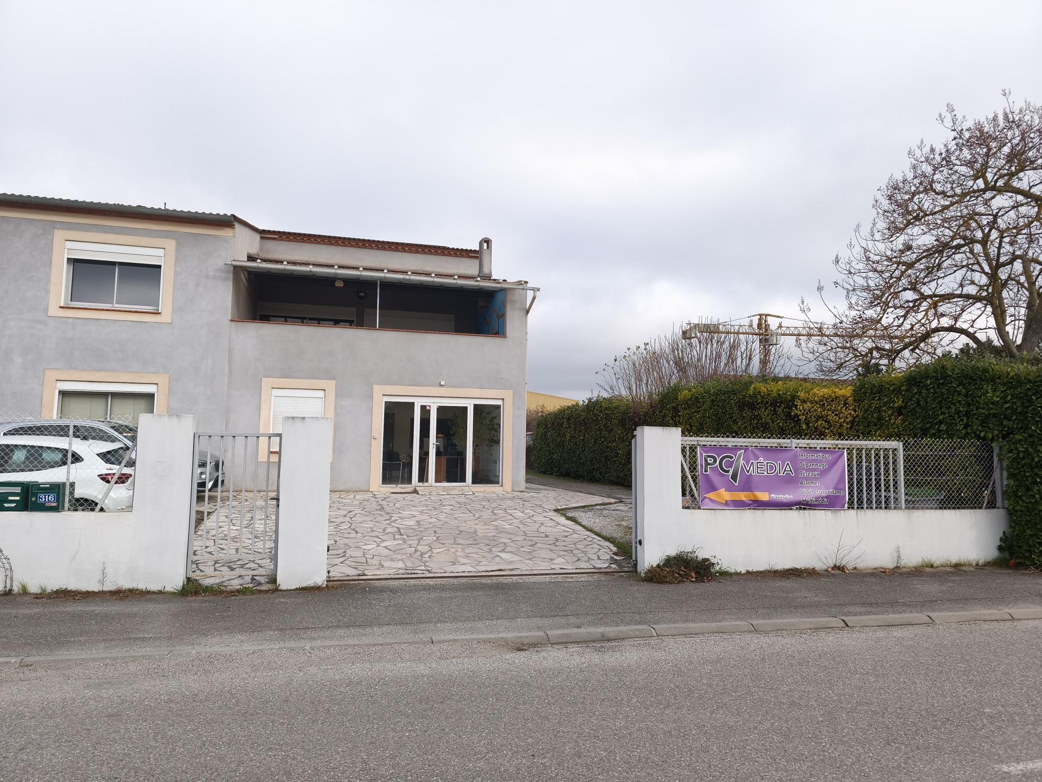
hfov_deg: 73.9
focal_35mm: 23
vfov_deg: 58.9
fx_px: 692
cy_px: 391
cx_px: 521
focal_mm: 6.57
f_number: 1.6
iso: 50
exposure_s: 1/925
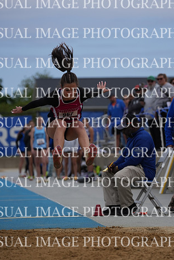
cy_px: 108
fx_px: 1550
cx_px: 79
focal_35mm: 214
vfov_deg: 9.6
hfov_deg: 6.4
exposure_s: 1/4000
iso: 320
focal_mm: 173
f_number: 4.5
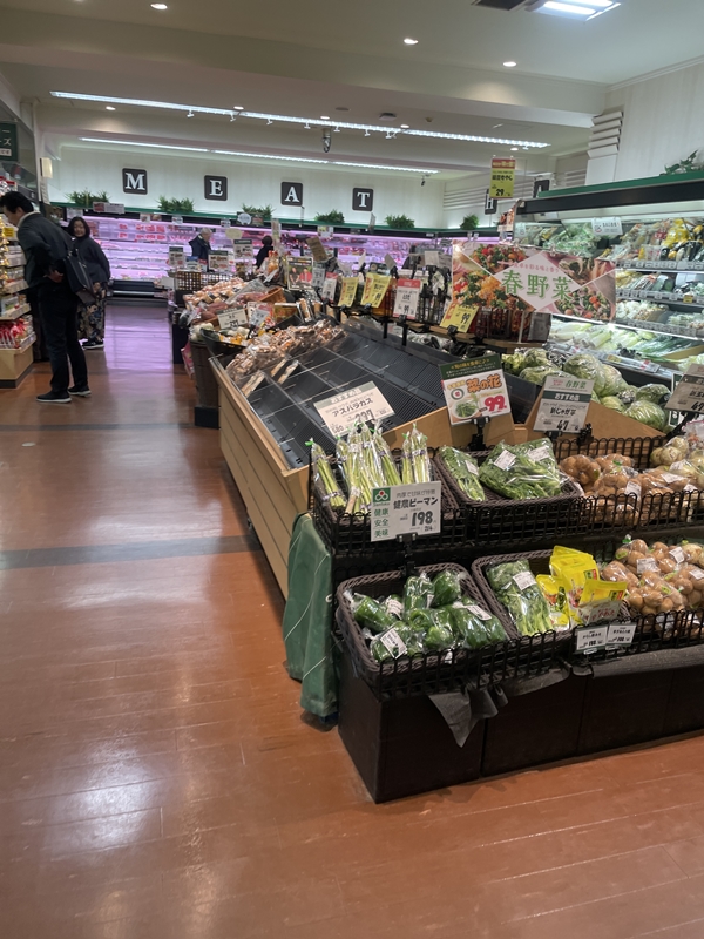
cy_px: 470
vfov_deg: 67.3
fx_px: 705
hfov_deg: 53.1
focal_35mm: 26
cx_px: 352
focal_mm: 4.2
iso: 64
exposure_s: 1/100
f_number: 1.6
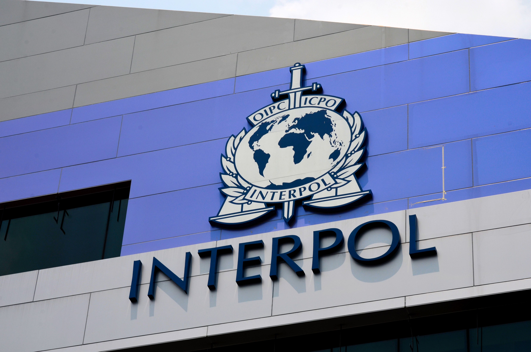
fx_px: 1590
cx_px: 266
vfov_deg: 12.6
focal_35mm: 108
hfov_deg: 19.0
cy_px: 176
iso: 200
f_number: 14
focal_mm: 72
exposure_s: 1/640
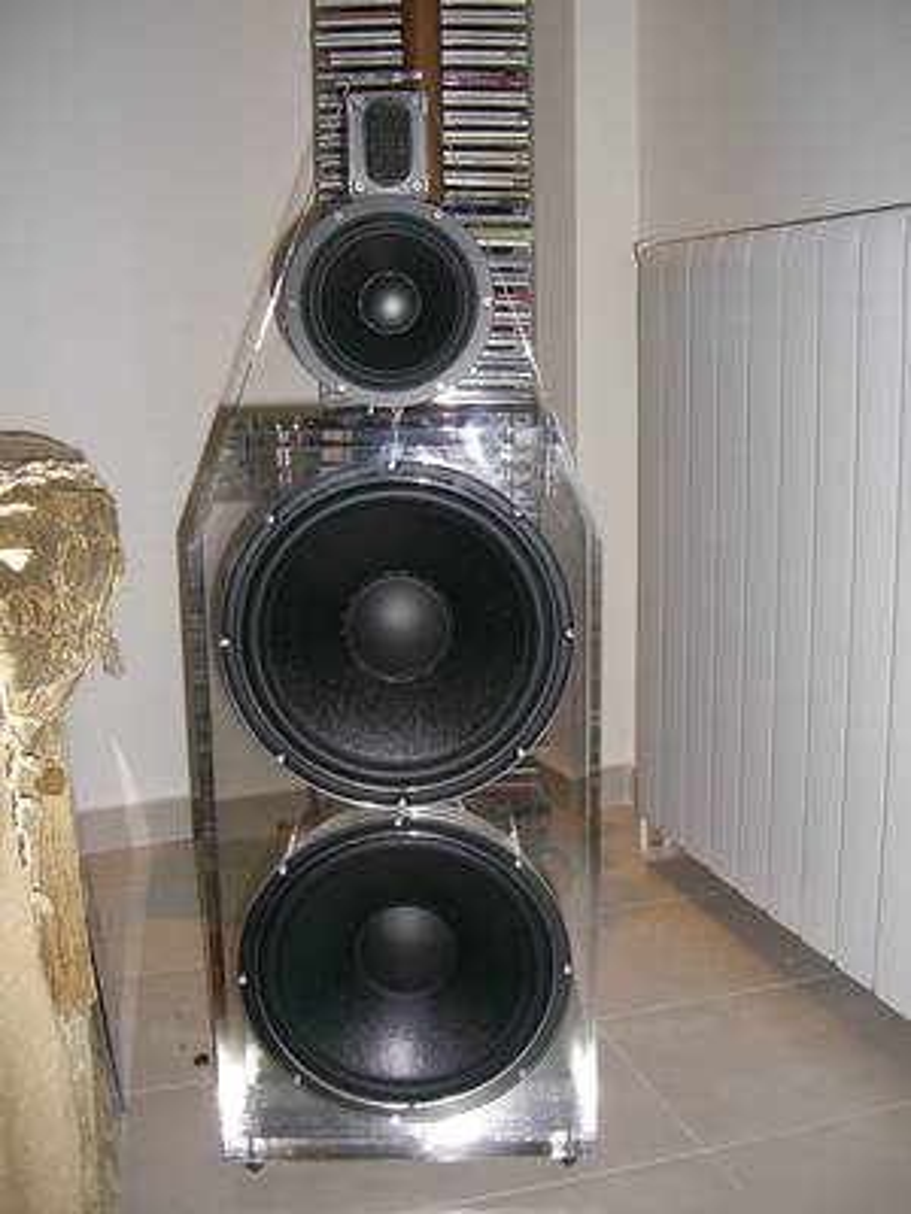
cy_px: 607
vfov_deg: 49.0
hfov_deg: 37.7
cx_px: 456
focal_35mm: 38
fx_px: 1333
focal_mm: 7.9
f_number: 2.8
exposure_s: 1/60
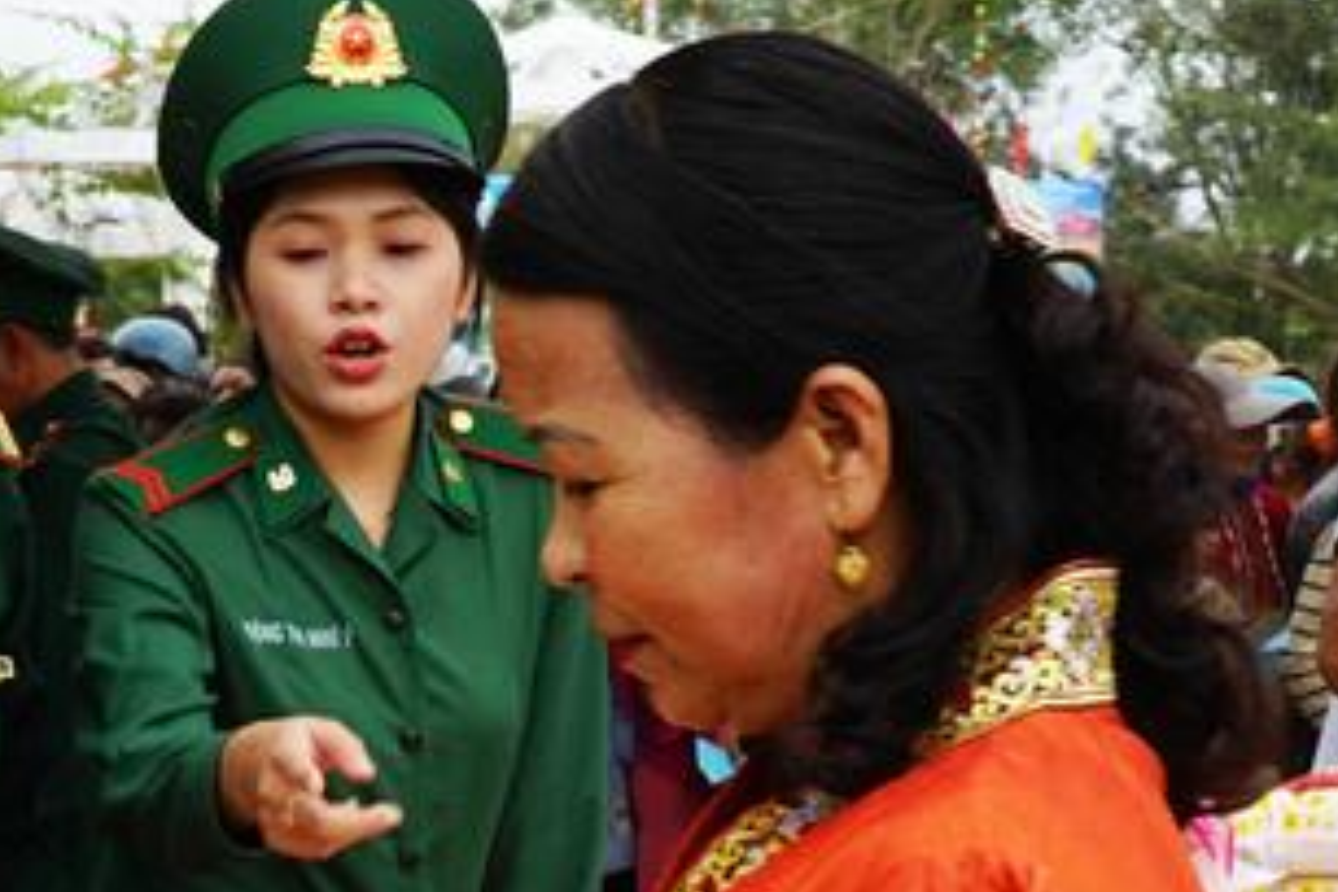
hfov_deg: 19.9
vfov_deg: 13.3
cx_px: 328
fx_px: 3791
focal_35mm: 102
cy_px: 767
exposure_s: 1/100
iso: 100
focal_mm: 26
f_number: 9
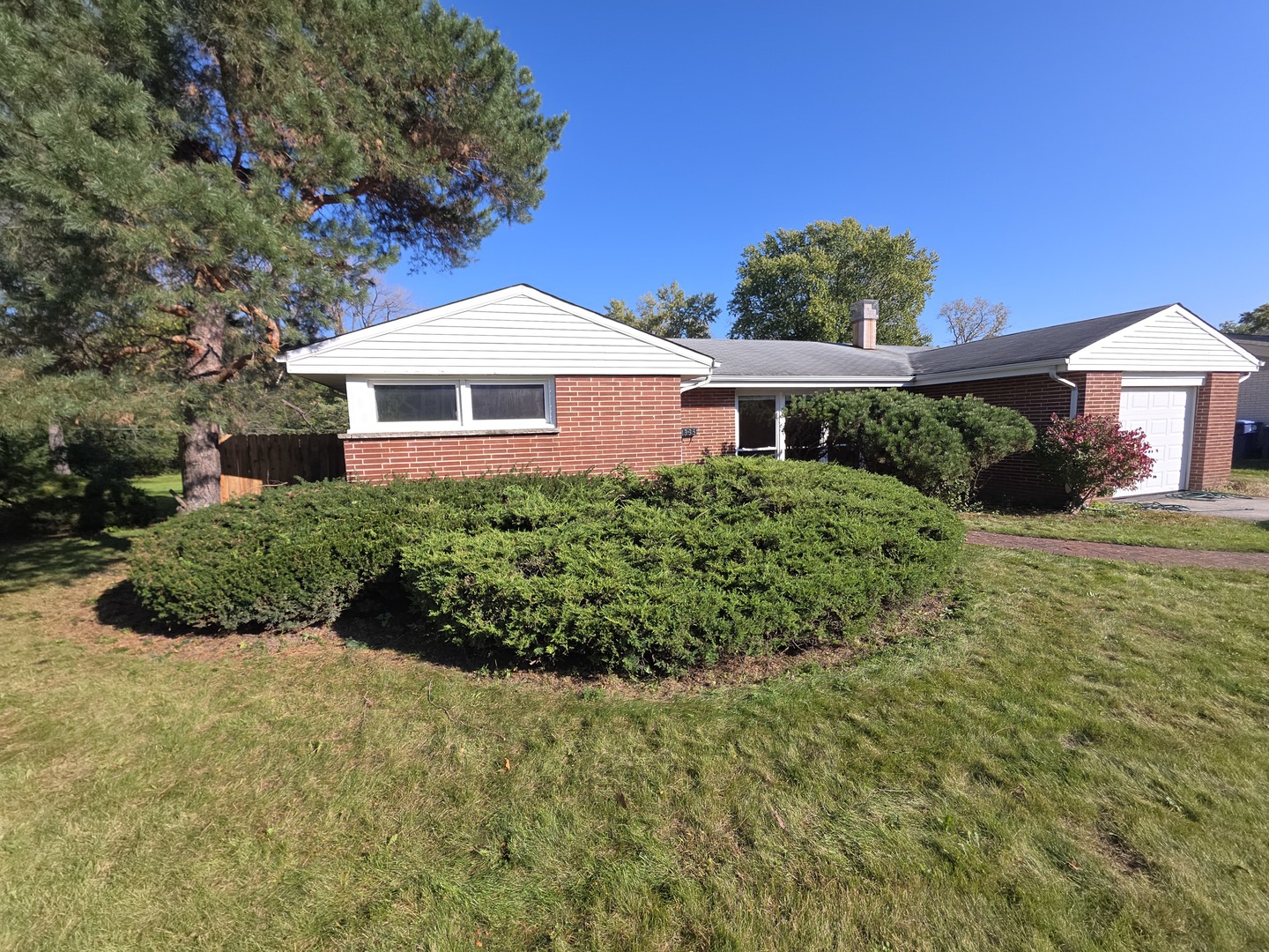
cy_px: 476
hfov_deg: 106.2
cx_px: 634
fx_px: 477
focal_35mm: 13
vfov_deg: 89.9
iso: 20
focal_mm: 2.2
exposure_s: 1/670
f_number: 1.9
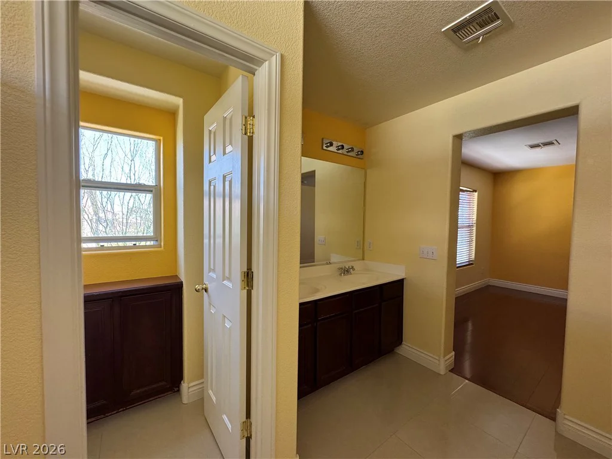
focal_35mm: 14
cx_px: 306
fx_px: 248
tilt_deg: -2.6
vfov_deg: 85.7
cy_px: 230
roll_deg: -1.1
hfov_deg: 102.1
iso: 250
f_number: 2.2
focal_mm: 2.22
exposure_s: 1/120
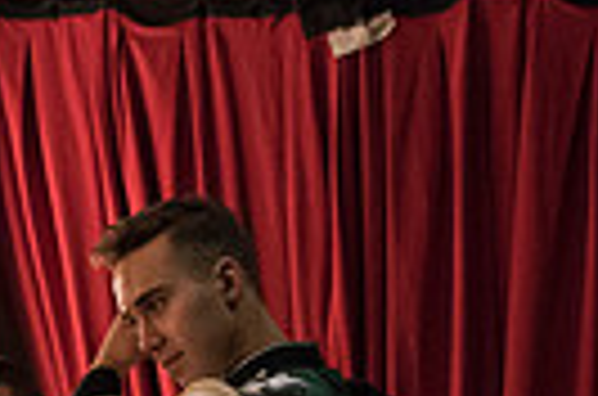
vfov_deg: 11.8
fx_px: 1740
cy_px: 754
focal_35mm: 105
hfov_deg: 19.5
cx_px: 310
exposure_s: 1/800
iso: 8000
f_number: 2.8
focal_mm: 24
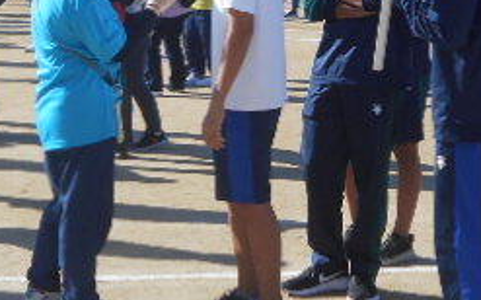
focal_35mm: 121
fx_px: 1585
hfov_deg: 17.2
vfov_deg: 10.7
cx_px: 331
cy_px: -27
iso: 80
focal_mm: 7.7
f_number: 4.2
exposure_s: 1/500
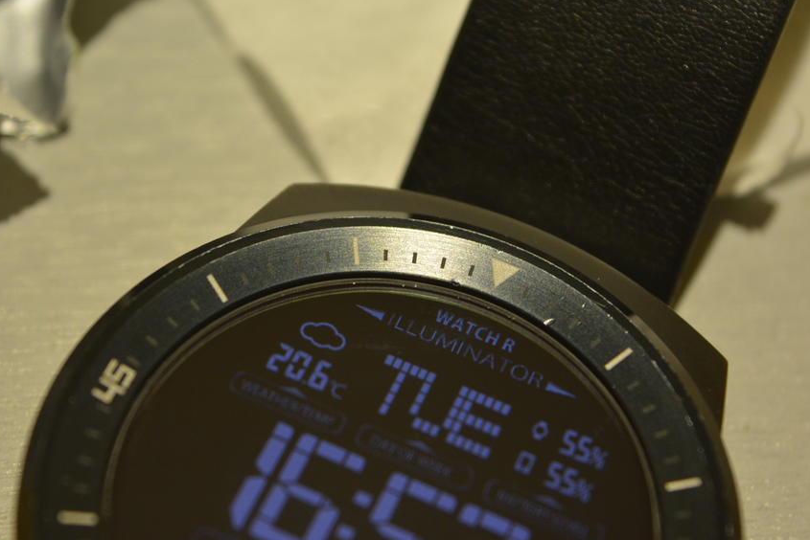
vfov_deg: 14.0
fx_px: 2196
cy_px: 300
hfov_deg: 20.9
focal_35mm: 98
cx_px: 394
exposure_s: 1/50
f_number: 5.6
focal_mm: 55
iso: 800
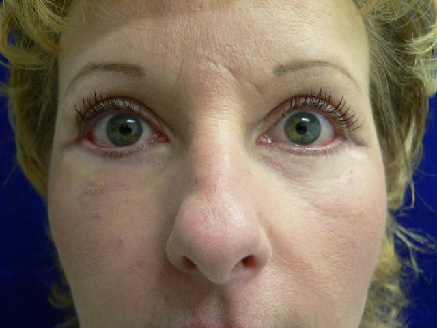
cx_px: 218
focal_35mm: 46
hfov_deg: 41.2
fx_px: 581
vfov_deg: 31.5
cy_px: 164
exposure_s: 1/50
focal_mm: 7.6
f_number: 2.8
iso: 200
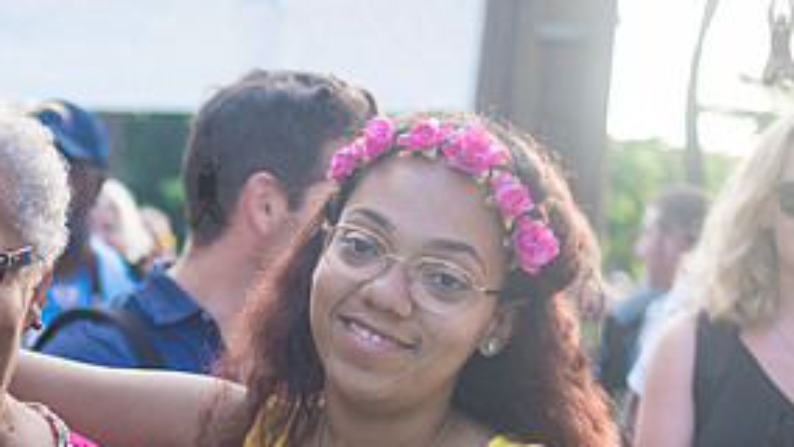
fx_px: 1853
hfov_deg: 23.7
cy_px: 525
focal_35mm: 88
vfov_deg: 13.4
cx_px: 122
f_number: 2.5
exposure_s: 1/400
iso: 400
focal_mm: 35
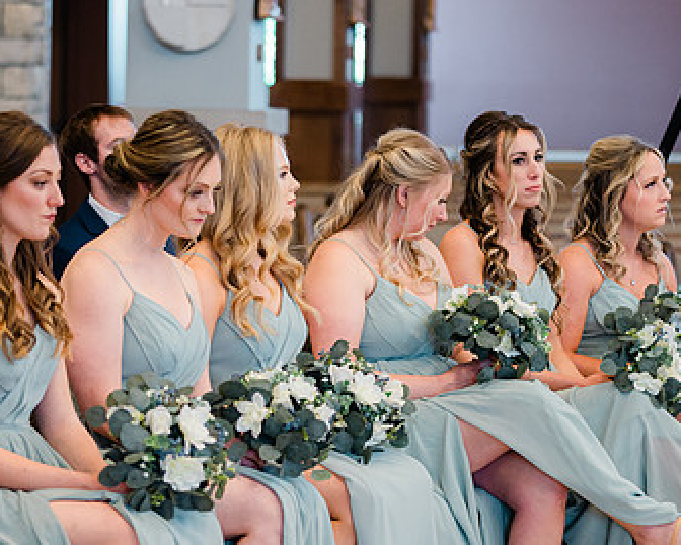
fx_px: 3488
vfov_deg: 8.9
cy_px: 308
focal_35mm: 173
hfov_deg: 11.2
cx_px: 316
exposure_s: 1/250
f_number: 2.8
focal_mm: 102
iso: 1000
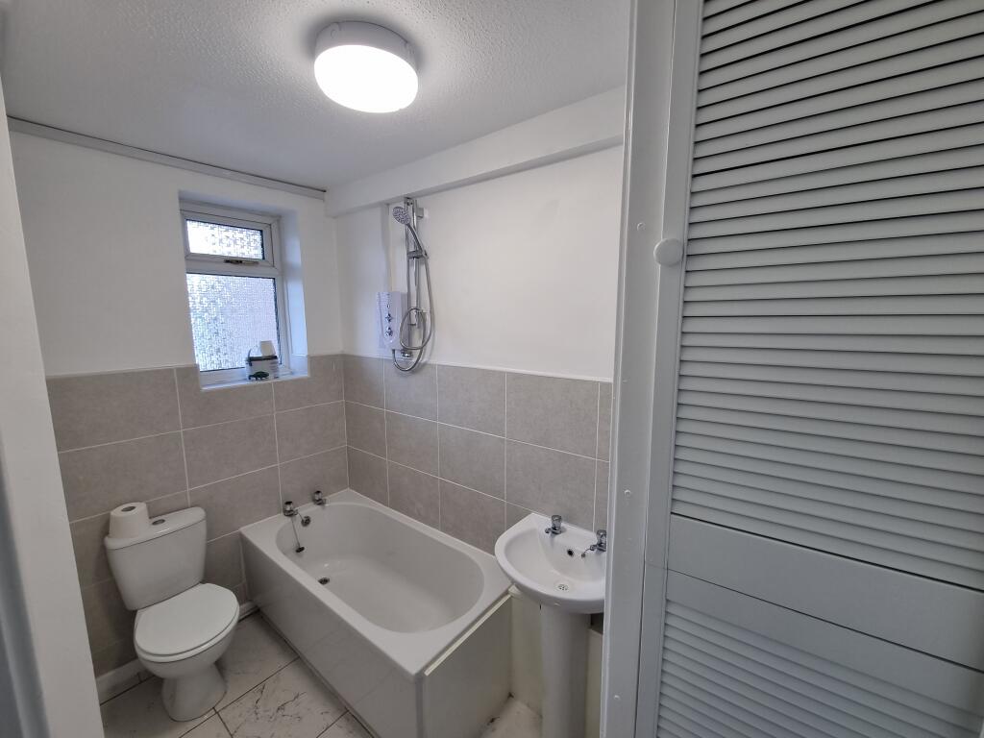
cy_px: 369
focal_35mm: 13
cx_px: 492
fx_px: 370
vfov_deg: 89.9
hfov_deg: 106.2
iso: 64
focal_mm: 2.2
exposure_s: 1/50
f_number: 2.2
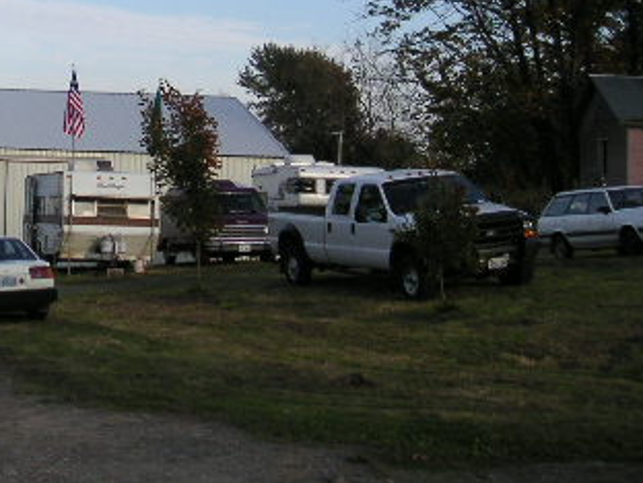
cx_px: 31
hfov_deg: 24.1
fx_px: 1449
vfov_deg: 18.7
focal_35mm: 78
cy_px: 93
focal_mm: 6
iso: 50
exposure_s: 1/750
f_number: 2.8
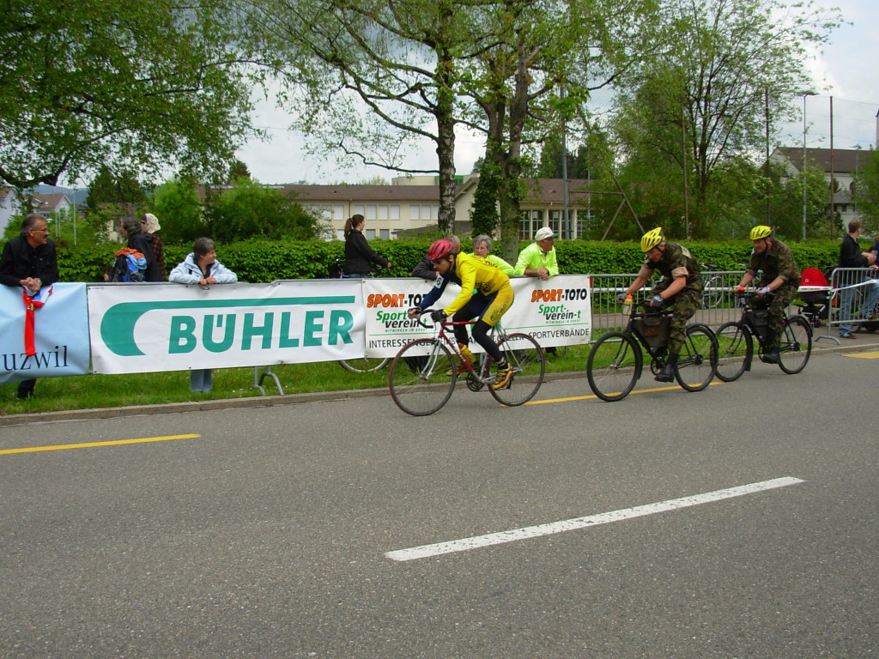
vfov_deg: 37.7
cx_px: 440
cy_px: 330
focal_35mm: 38
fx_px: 965
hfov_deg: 49.0
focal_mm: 6.3
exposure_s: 1/861
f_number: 2.9
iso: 50
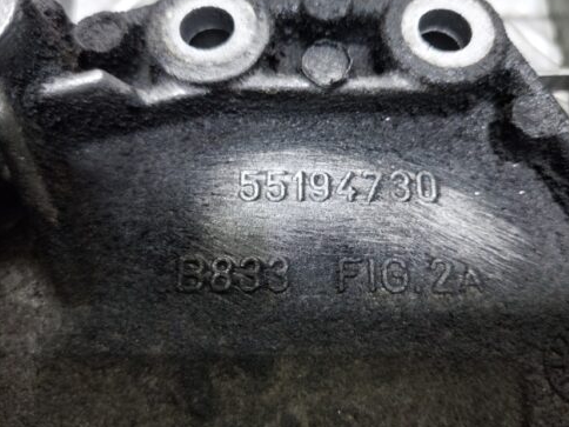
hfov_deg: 58.2
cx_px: 312
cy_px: 208
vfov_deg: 45.4
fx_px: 510
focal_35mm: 31
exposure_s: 1/50
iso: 320
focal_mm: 5.23
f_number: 1.8
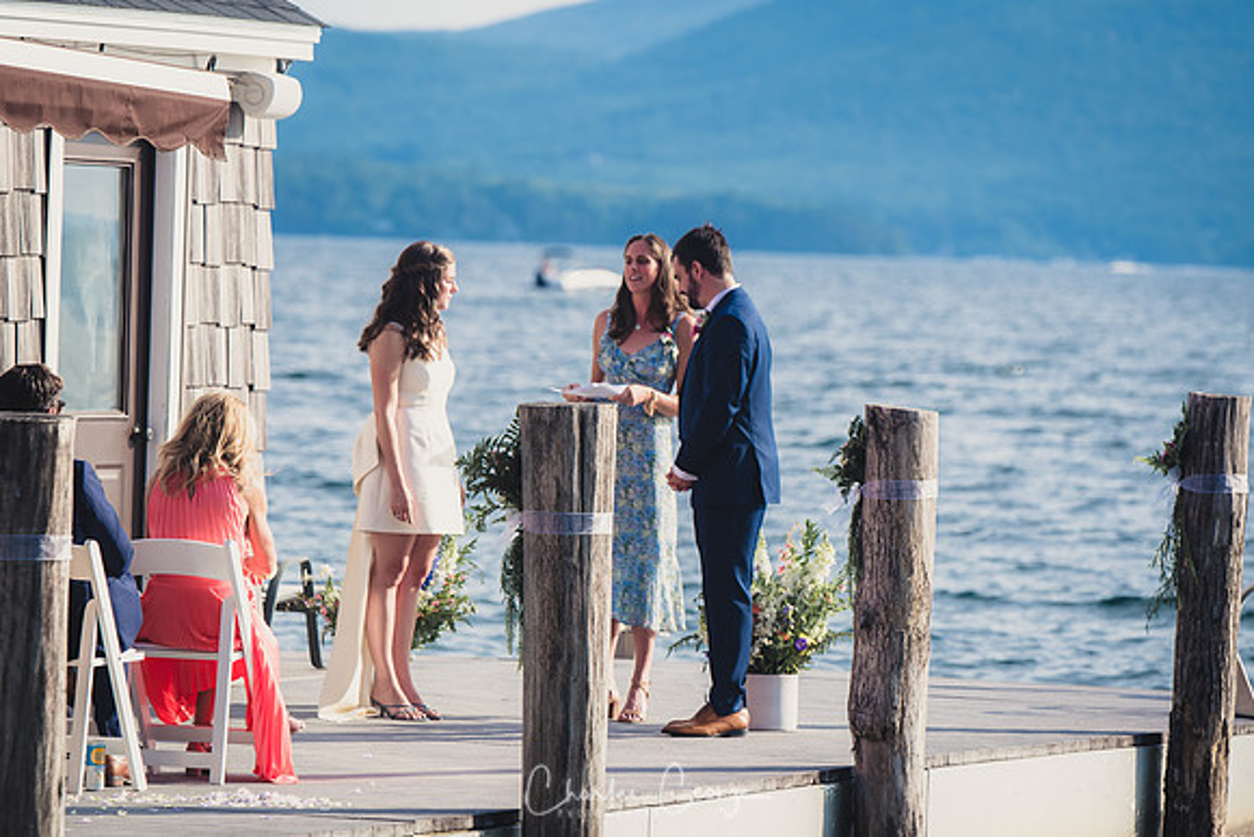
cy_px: 418
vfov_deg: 5.7
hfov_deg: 8.6
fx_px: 8362
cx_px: 627
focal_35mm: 240
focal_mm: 160
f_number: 4
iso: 200
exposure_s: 1/1250
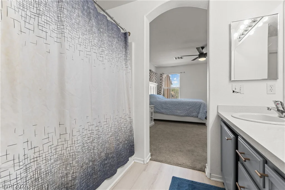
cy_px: 95
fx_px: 119
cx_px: 142
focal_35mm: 15
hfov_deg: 100.4
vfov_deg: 77.3
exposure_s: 1/13
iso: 400
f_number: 8
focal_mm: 10
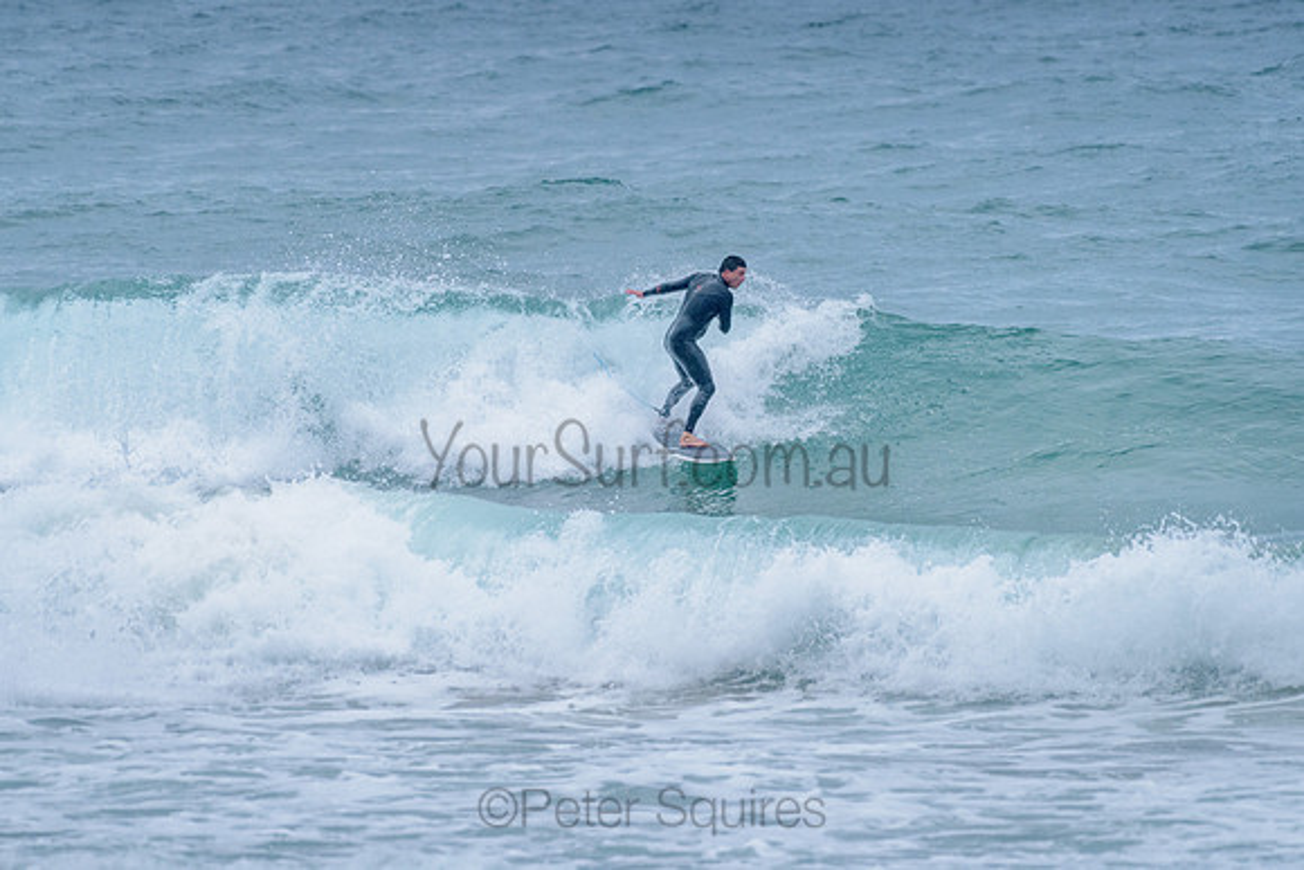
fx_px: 22200
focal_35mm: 613
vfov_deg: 2.2
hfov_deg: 3.4
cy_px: 338
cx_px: 654
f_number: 5.6
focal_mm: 500
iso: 1800
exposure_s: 1/2000
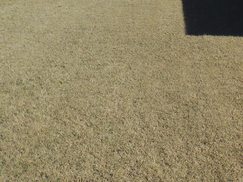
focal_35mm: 68
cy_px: 21
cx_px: 143
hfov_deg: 28.5
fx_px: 477
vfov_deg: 21.2
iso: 125
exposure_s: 1/800
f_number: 6.6
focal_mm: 4.5
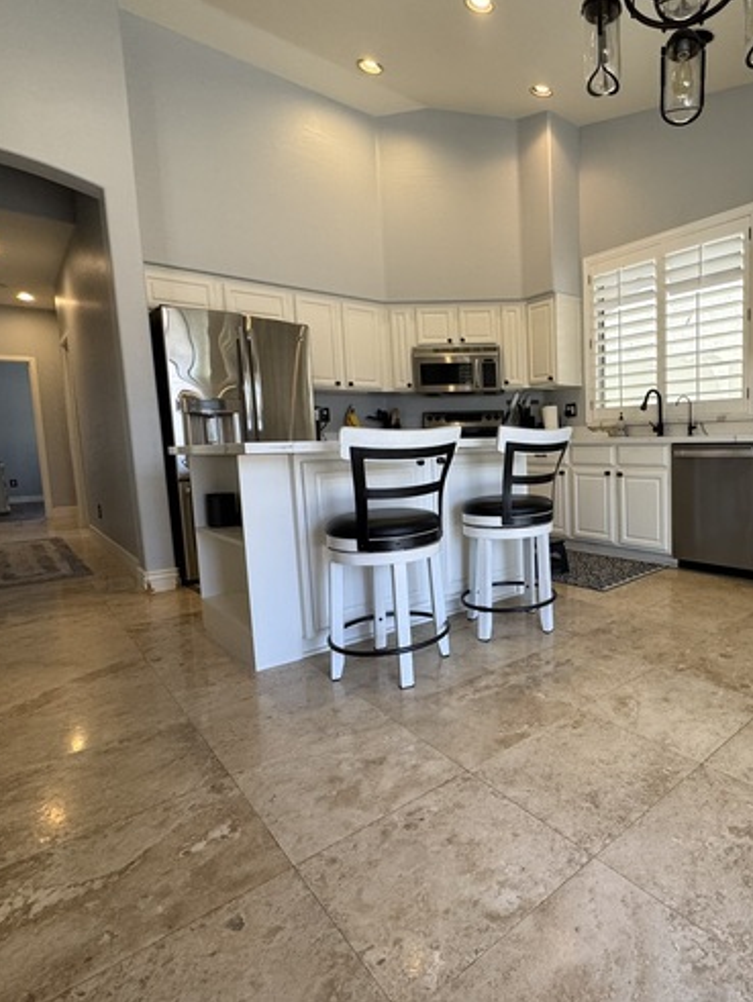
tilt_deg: -6.5
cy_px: 494
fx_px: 550
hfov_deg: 64.9
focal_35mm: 19
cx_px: 558
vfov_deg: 84.6
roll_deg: +1.5
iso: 200
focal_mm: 2.22
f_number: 2.2
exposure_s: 1/120
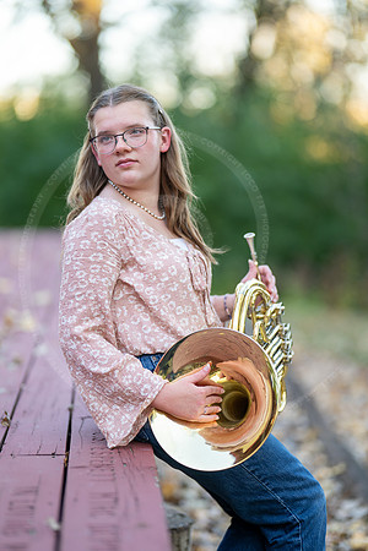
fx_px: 1303
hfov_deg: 16.1
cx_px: 184
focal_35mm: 85
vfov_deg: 23.9
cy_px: 276
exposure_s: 1/500
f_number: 1.2
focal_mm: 85
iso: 160
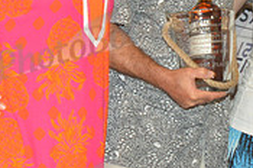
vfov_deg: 6.6
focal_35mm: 206
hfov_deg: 9.9
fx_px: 1445
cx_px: 275
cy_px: -53
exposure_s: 1/15
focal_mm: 62
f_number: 9
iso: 3200
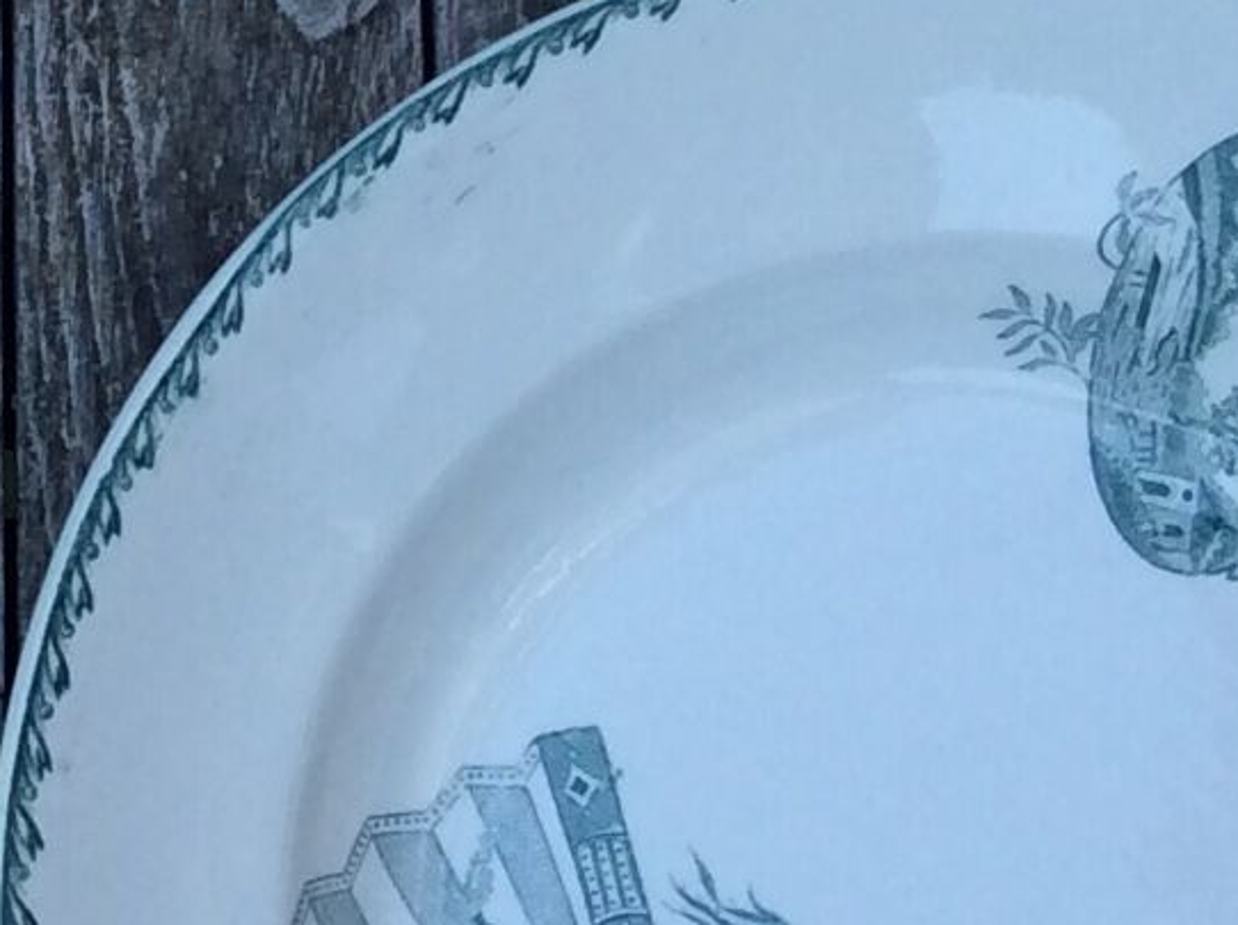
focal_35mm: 153
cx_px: -194
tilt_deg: -74.8
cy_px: 105
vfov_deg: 9.6
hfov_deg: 12.7
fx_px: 5465
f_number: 2.4
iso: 32
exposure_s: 1/403
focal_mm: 3.3
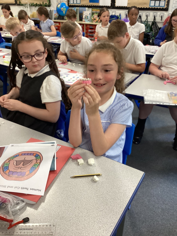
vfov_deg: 58.4
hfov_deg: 45.4
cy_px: 118
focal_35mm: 31
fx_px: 211
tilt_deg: -29.0
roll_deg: -1.3
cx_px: 88
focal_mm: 3.3
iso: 200
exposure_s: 1/60
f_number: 2.4
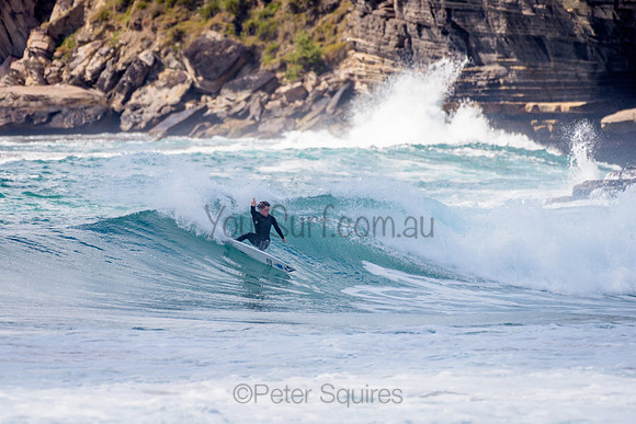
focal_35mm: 613
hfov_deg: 3.4
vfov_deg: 2.2
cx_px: 247
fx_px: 10834
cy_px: 190
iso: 180
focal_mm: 500
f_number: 5.6
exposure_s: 1/2000
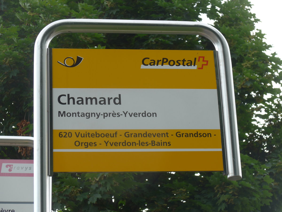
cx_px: 141
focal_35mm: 117
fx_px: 953
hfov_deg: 16.8
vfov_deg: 12.7
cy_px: 106
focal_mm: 22.9
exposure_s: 1/125
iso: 80
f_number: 5
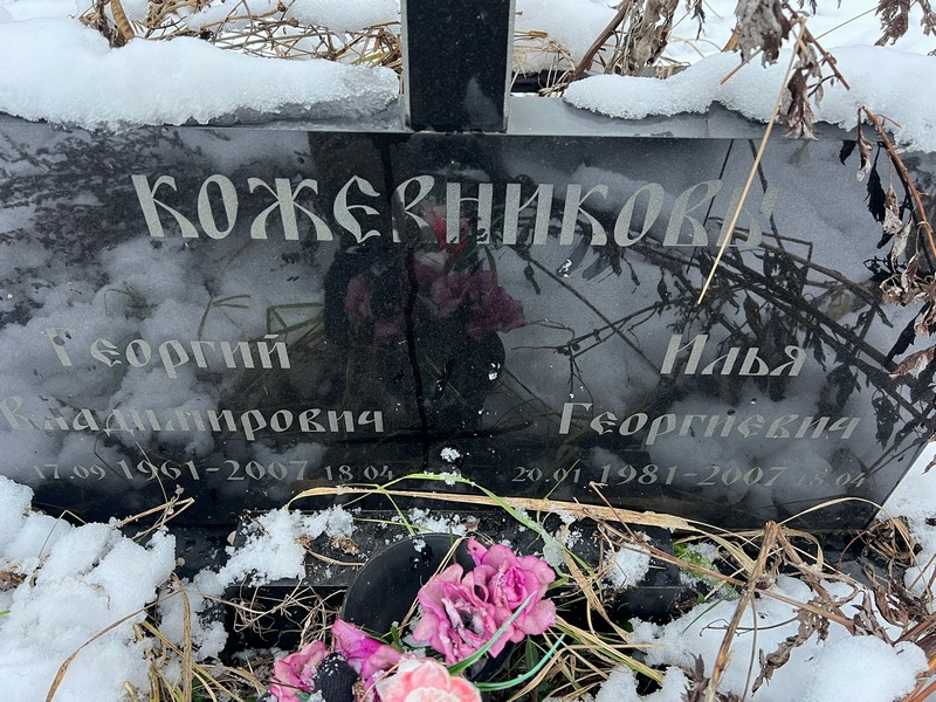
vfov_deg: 53.1
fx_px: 703
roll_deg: +1.9
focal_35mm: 26
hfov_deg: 67.3
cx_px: 468
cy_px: 351
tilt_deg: -42.3
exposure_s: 1/60
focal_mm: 5.7
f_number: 1.5
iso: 125
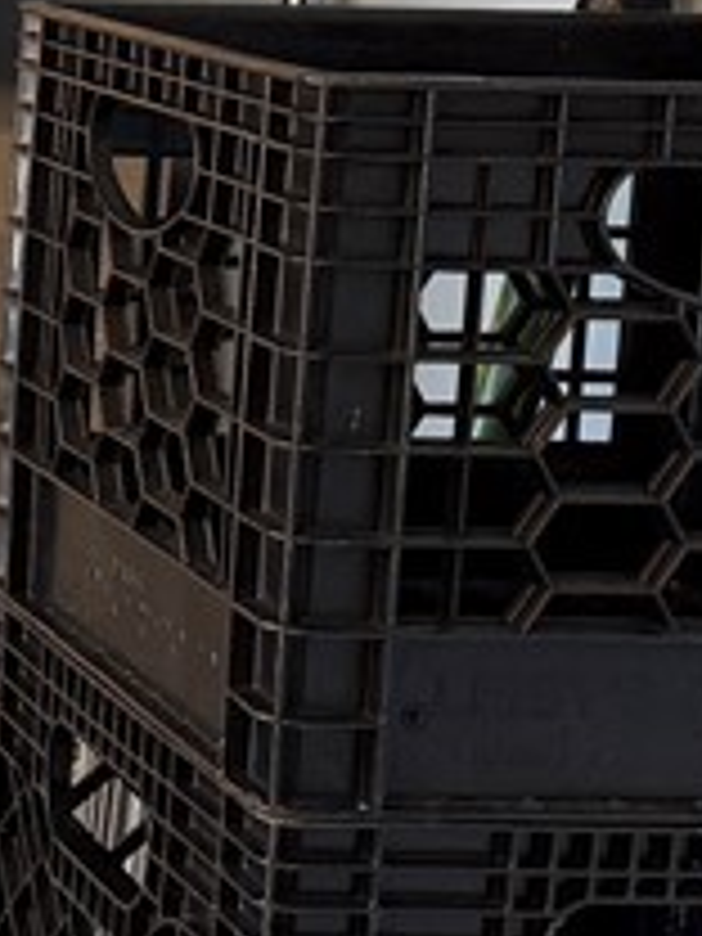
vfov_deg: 16.5
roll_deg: +0.0
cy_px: 148
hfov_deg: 10.9
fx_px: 3191
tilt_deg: -9.8
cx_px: -891
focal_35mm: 118
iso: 250
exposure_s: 1/60
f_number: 1.78
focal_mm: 6.76
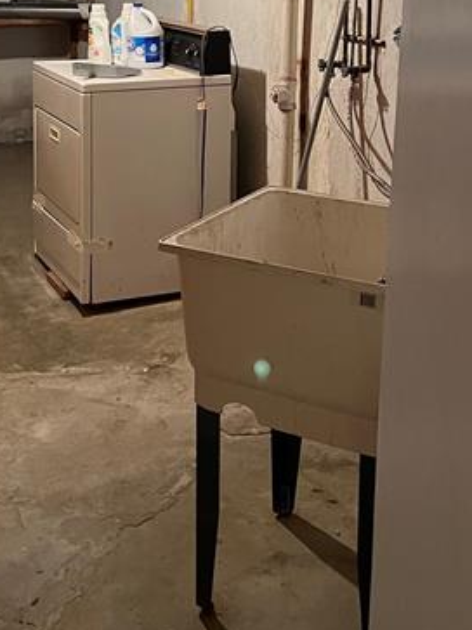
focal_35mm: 55
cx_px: 144
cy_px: 83
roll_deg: -1.1
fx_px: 1001
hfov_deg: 26.3
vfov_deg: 33.4
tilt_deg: -8.2
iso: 640
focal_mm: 5.7
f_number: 1.5
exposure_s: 1/40
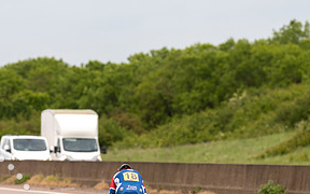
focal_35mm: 410
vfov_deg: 3.2
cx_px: 110
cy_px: 182
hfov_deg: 5.1
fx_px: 3464
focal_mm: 200
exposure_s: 1/800
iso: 125
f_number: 4
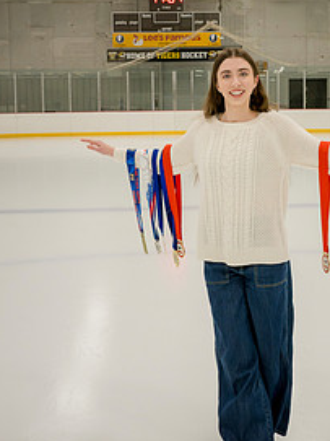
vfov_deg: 32.6
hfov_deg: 24.7
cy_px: 164
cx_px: 210
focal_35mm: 59
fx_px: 751
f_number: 8
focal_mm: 37
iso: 3200
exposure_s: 1/250
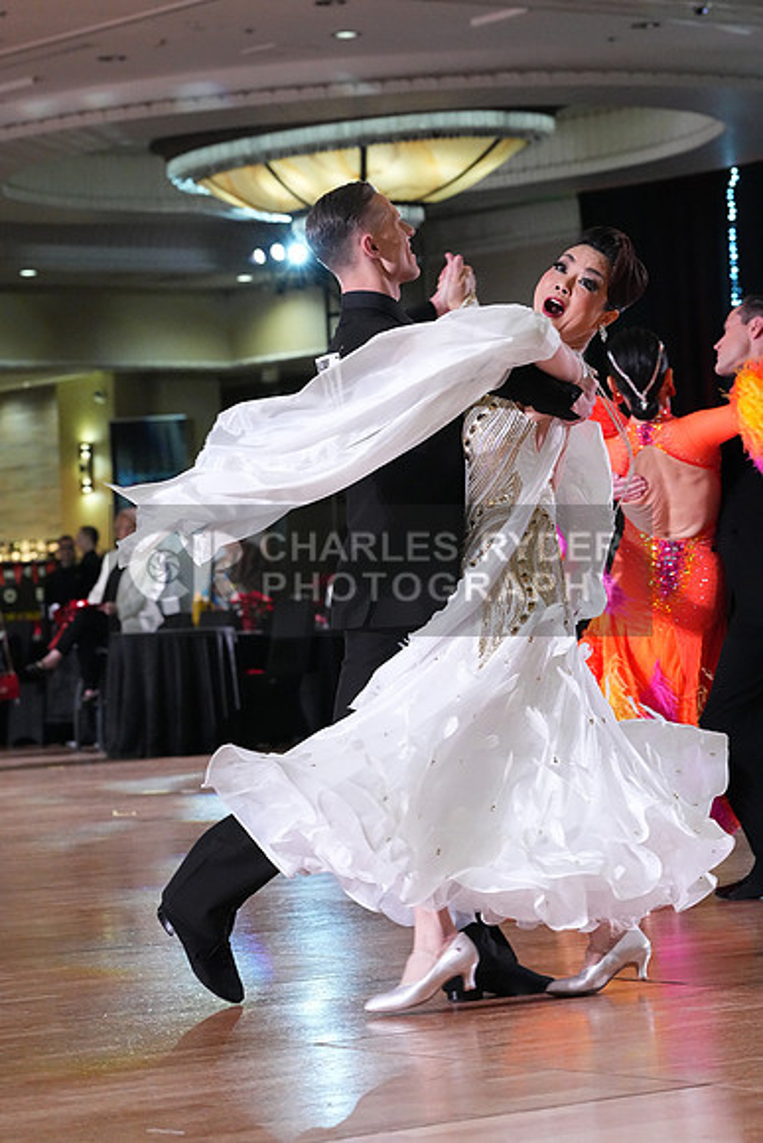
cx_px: 382
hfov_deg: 11.6
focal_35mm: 118
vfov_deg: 17.3
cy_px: 572
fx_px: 3749
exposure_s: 1/400
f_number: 6.3
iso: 10000
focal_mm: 118
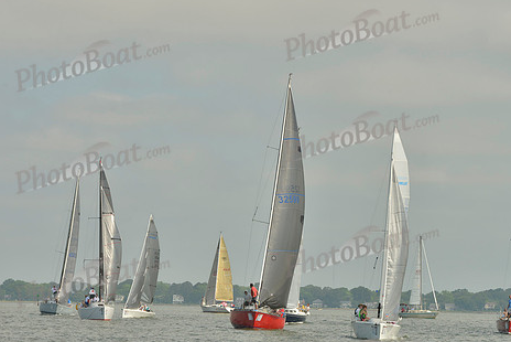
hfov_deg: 14.1
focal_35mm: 145
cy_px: 207
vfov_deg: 9.5
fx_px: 2059
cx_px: 228
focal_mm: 116
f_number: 11
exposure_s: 1/800
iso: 280
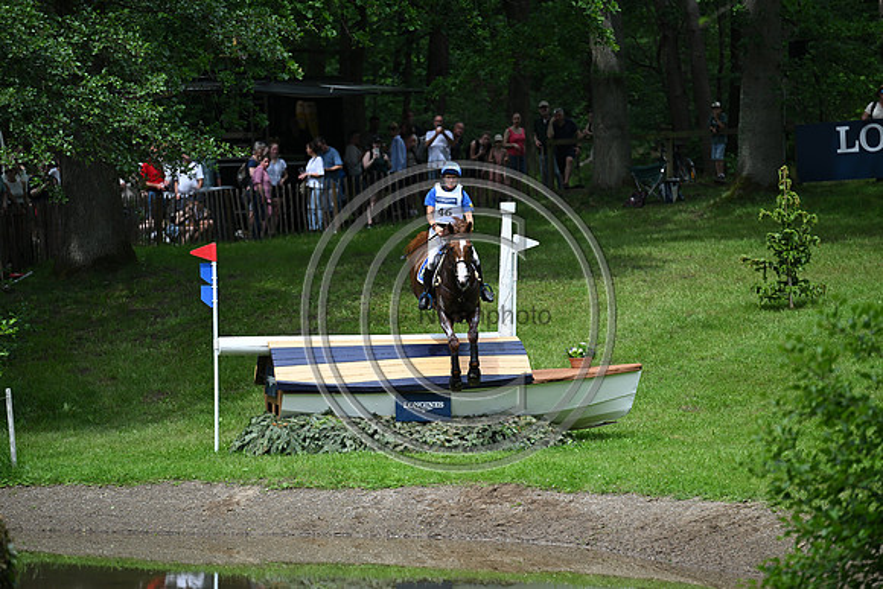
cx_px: 442
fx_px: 4906
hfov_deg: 10.3
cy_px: 294
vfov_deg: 6.9
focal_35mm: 200
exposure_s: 1/1250
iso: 200
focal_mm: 200
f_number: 3.5
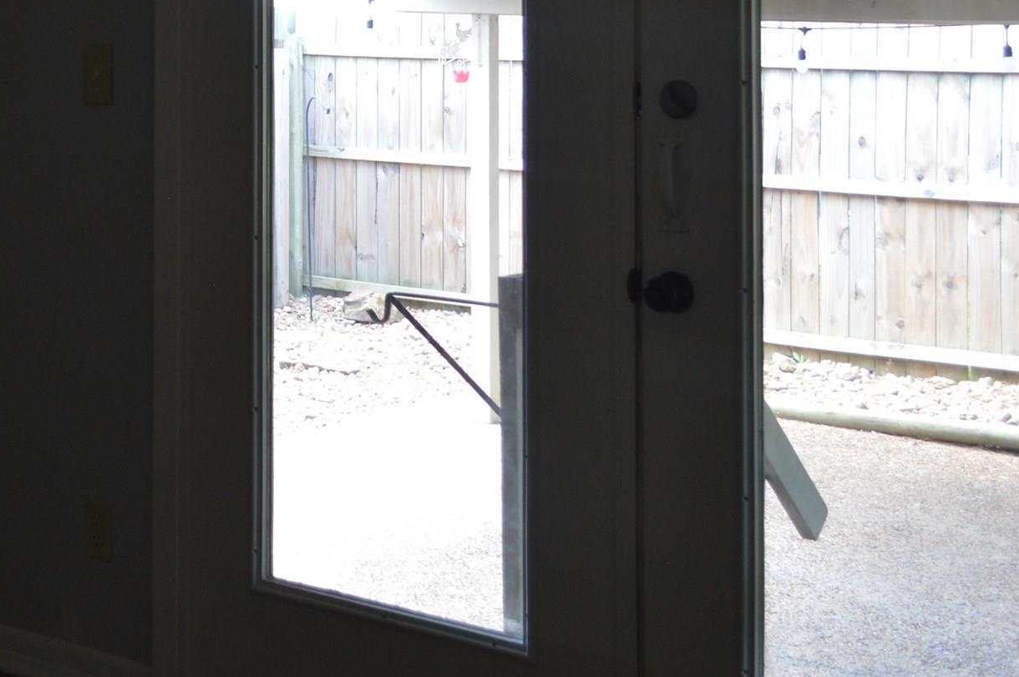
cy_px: -63
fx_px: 1923
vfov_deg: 19.2
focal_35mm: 68
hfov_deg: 27.7
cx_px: -33
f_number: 3.5
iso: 400
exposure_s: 1/60
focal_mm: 18
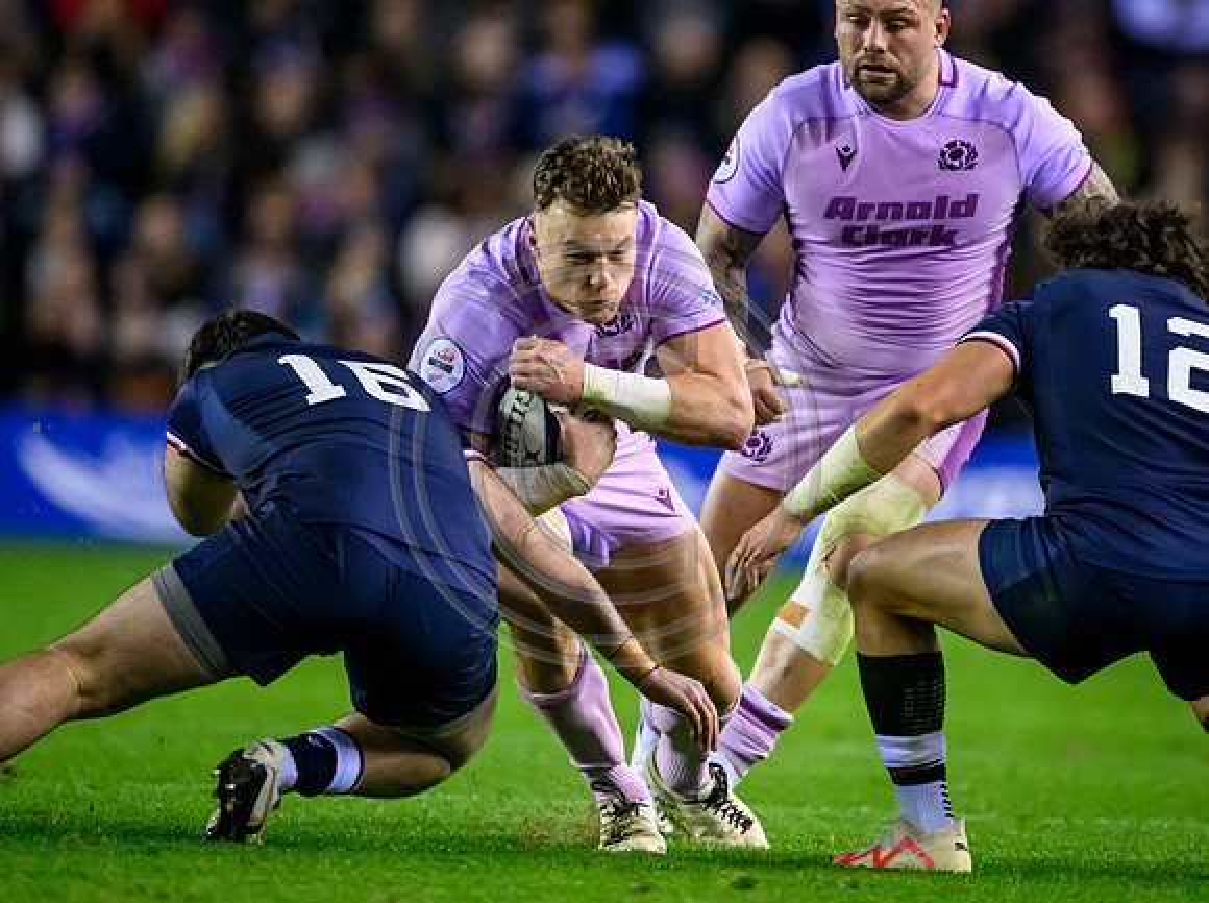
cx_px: 754
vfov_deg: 1.6
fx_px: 31804
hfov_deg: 2.2
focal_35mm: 912
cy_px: 393
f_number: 4
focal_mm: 560
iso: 10000
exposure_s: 1/1250
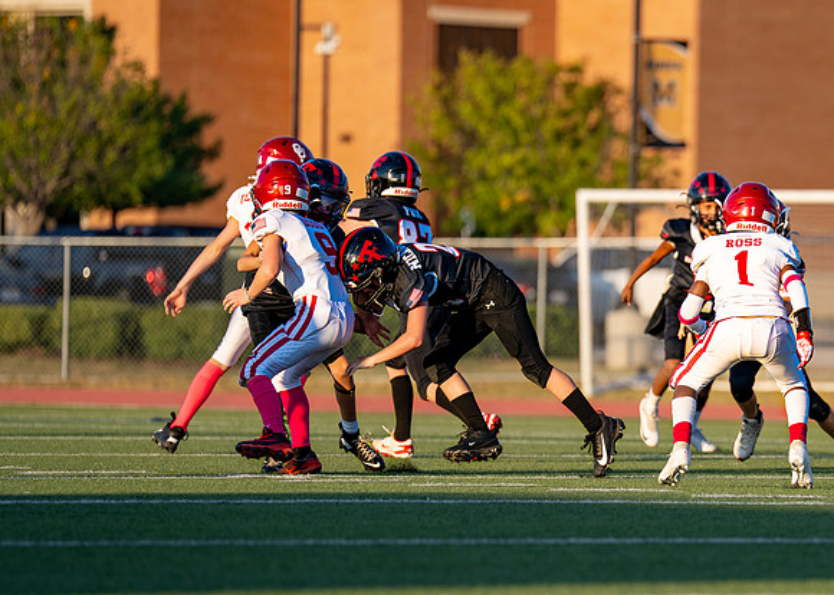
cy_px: 358
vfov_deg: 3.8
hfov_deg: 5.3
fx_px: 8954
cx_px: 806
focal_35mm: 378
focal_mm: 200
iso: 100
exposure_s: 1/1000
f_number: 2.8
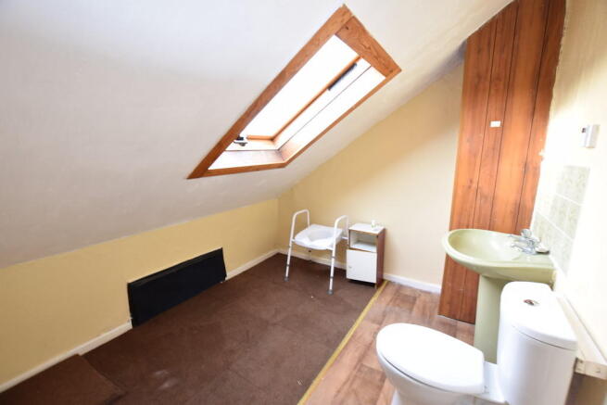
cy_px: 202
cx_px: 304
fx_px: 253
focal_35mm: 15
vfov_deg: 77.4
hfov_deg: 100.4
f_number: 4.5
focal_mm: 10
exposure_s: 1/20
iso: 320
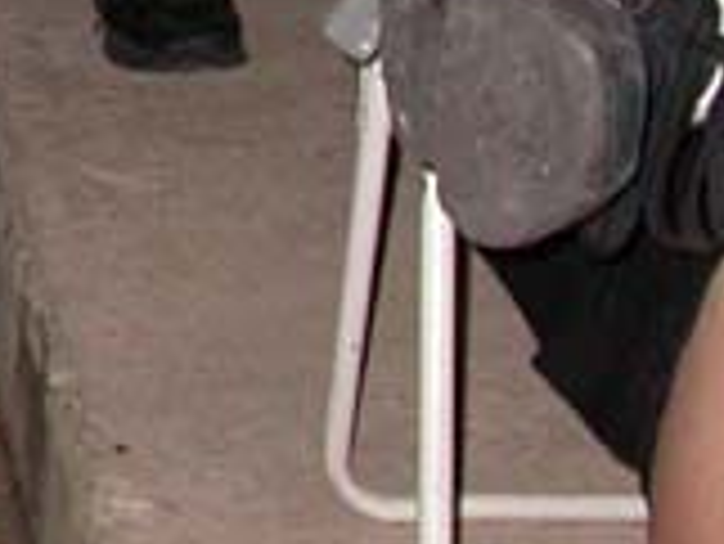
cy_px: -508
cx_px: -495
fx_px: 3956
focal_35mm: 189
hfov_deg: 10.0
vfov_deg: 7.6
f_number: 2.6
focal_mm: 7.85
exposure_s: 1/60
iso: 200
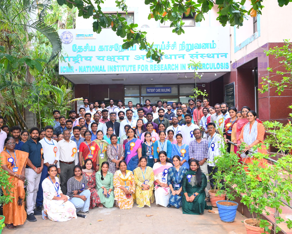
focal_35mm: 33
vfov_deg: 44.5
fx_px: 285
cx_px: 126
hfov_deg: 54.0
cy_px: 118
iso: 1600
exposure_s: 1/60
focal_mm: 29
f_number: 5
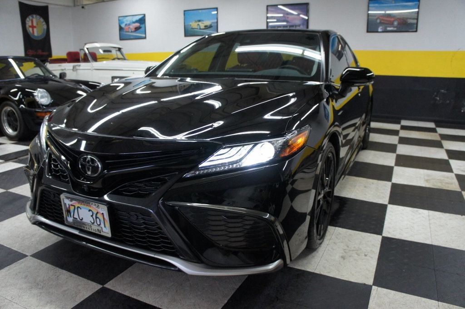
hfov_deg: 67.4
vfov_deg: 47.9
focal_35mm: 27
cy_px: 154
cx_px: 232
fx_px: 348
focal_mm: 18
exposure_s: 1/200
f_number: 3.5
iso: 1600
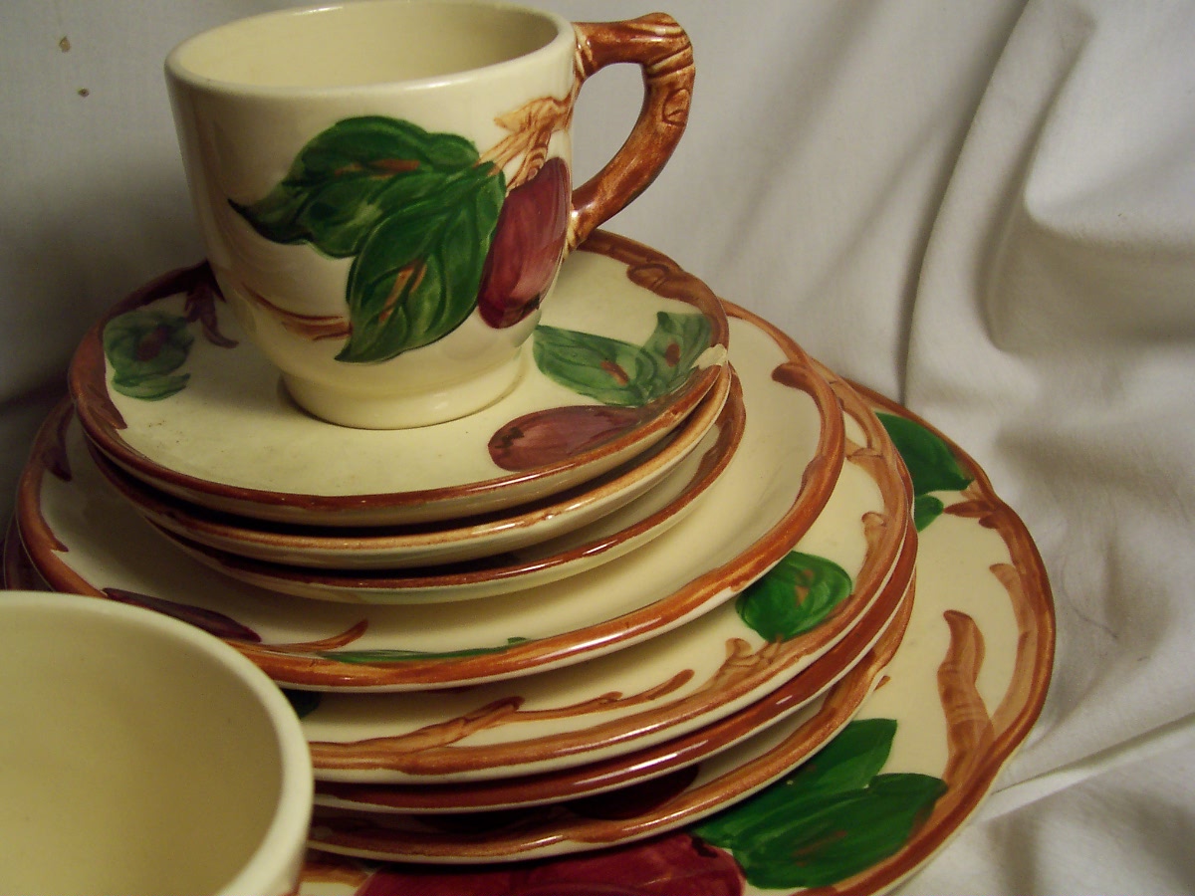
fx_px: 1277
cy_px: 448
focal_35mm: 37
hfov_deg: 50.1
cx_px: 598
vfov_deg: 38.7
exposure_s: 1/180
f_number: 2.8
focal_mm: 5.6
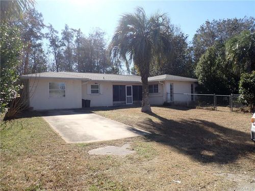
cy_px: 96
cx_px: 128
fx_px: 184
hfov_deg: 69.4
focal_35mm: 25
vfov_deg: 54.9
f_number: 2.8
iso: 100
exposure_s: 1/1000
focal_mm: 4.5
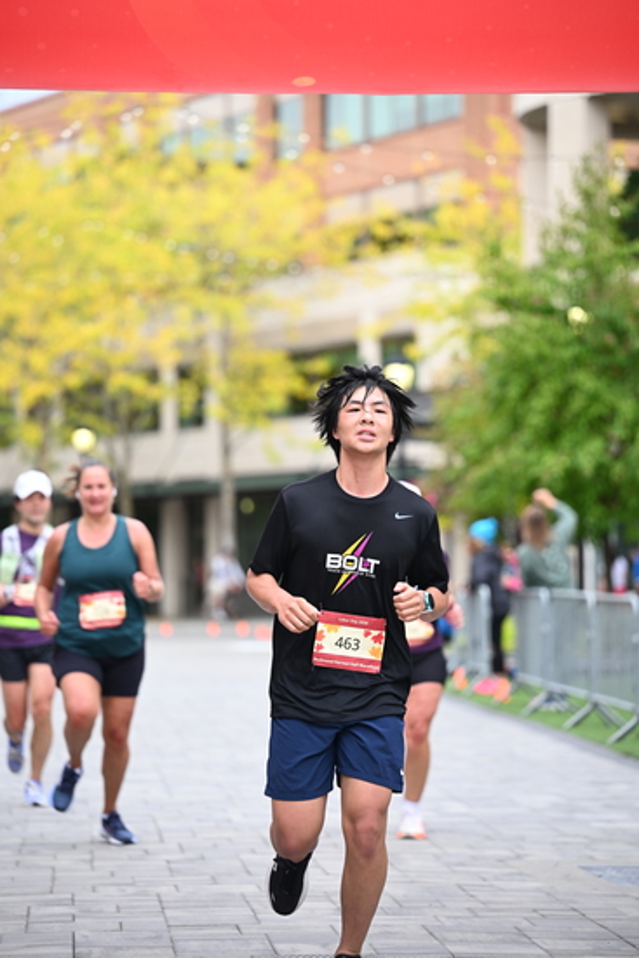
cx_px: 320
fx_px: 3326
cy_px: 479
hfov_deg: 11.0
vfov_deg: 16.4
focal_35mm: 125
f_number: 2.8
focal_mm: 125
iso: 640
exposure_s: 1/1600
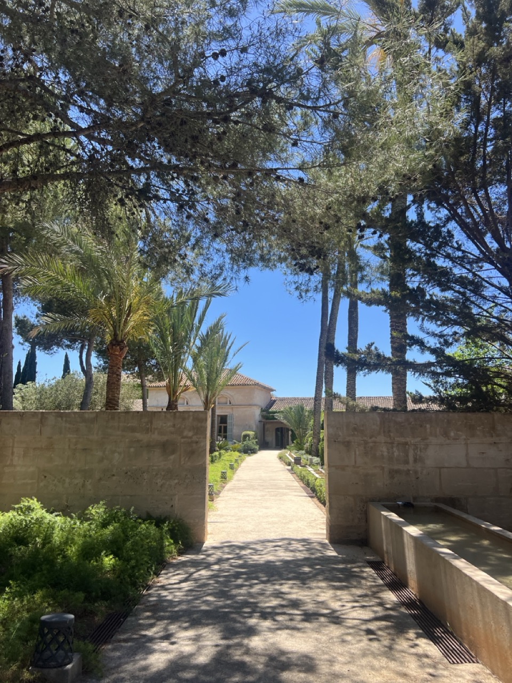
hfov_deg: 53.1
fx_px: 513
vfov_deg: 67.3
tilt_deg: +9.9
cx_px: 256
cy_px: 342
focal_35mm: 26
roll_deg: +0.8
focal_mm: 5.7
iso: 50
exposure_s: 1/2123
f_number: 1.5
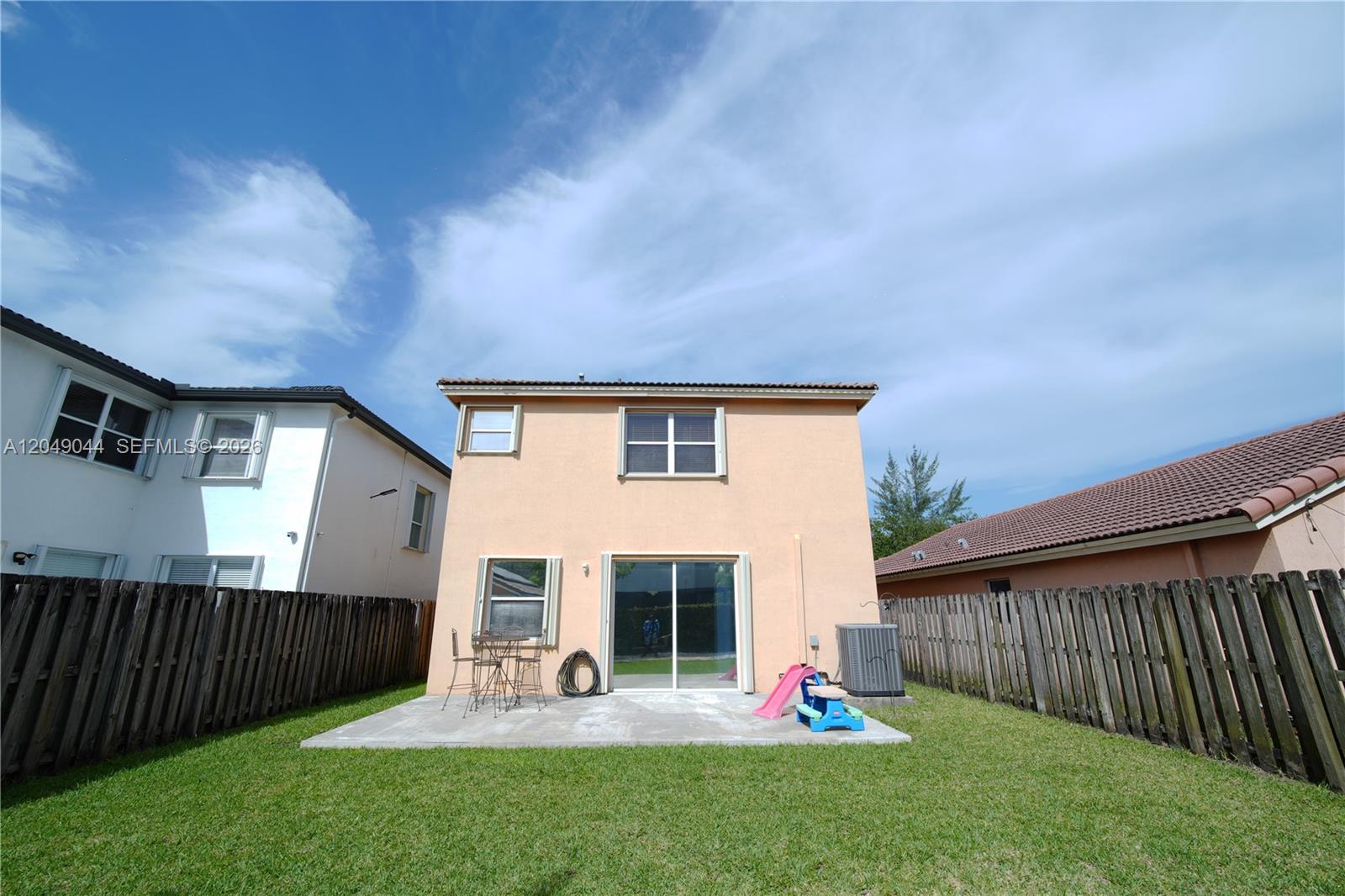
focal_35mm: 14
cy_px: 448
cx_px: 672
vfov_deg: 83.2
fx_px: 504
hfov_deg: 106.3
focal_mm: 9
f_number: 7.1
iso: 50
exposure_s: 1/200
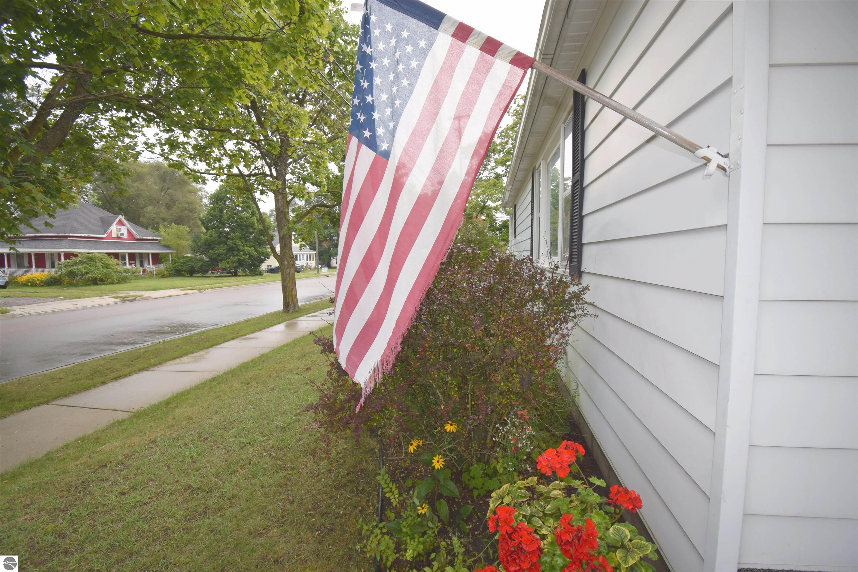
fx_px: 357
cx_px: 429
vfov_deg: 77.3
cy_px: 286
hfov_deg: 100.4
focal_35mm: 15
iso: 110
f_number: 5.6
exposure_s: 1/125
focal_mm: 10
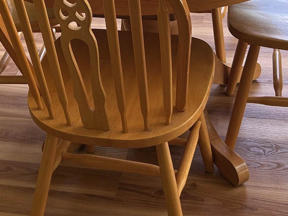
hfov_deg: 23.7
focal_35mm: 82
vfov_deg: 16.7
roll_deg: +3.6
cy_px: -83
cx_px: 99
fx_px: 682
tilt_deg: -17.7
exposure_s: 1/121
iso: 40
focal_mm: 5.7
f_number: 1.5
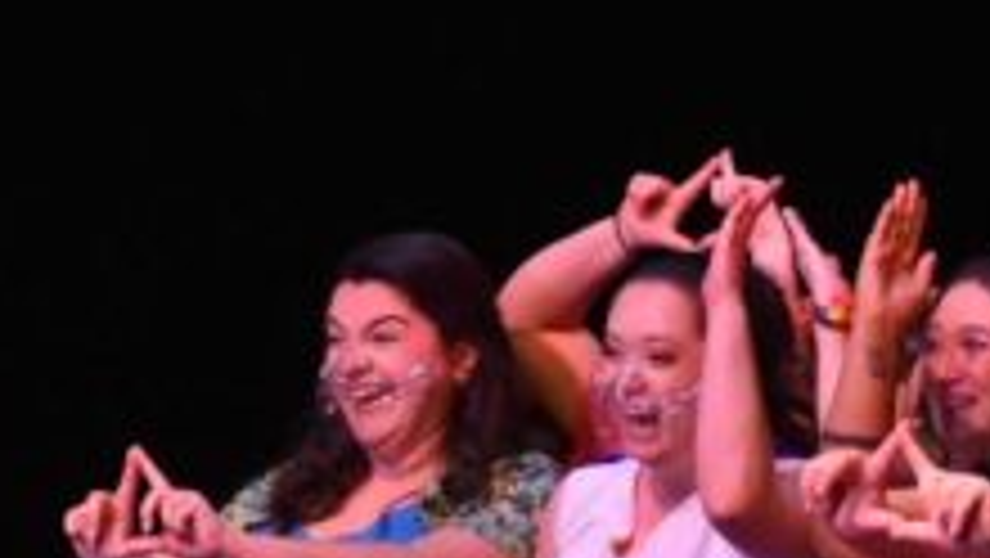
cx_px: 621
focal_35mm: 589
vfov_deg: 2.1
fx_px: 15469
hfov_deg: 3.7
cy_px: 927
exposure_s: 1/125
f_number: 4.8
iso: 1400
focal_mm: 110
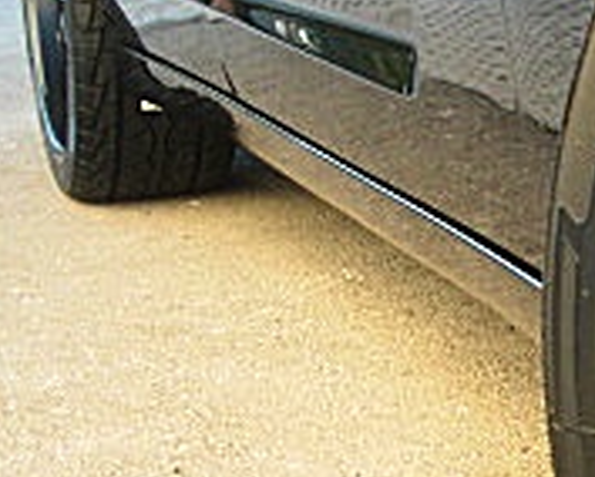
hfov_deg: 13.7
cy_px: 460
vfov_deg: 12.1
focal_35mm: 127
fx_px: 2239
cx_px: 1039
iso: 200
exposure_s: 1/100
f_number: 2.8
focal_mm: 6.3
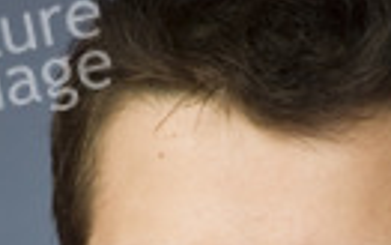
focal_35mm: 625
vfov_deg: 2.1
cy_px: 520
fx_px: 6663
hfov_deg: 3.4
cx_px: 285
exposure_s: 1/125
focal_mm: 200
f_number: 5
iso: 1000
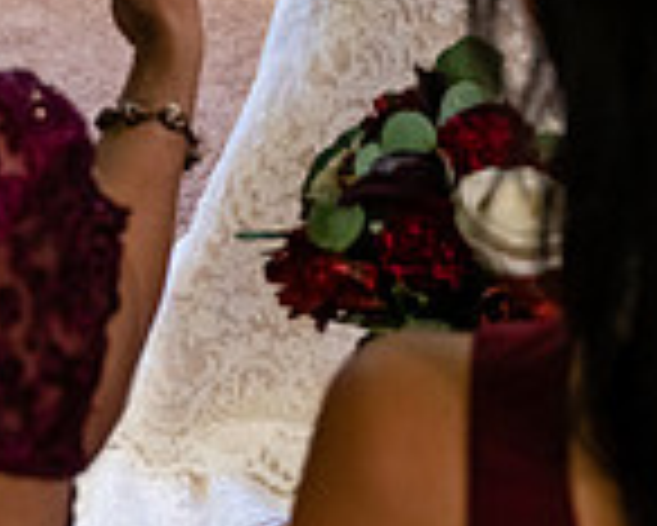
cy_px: -173
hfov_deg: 17.9
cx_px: 374
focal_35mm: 107
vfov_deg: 13.8
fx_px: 2082
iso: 1000
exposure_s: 1/60
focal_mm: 28
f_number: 2.8
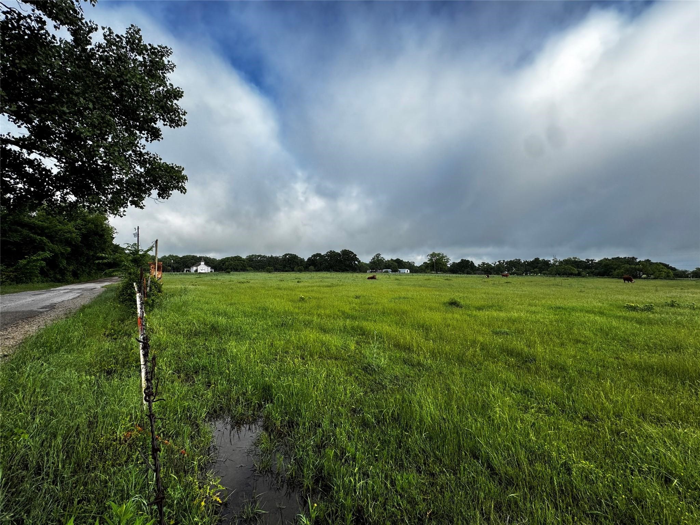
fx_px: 283
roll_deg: -0.4
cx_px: 350
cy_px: 262
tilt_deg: +2.1
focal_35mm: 14
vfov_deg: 85.7
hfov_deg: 102.1
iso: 40
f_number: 2.2
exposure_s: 1/498
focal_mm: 2.22
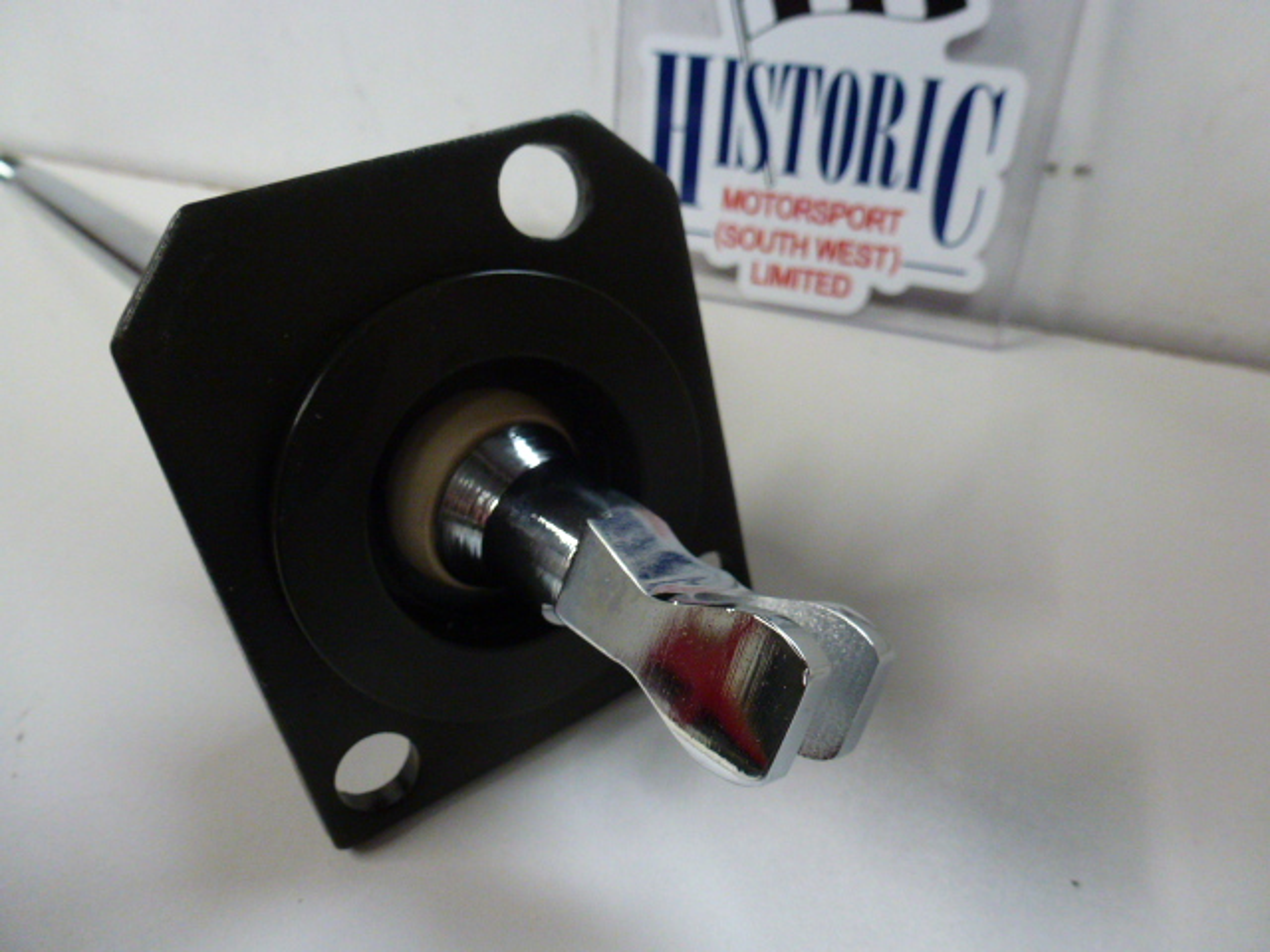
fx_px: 881
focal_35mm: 24
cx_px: 635
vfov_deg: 56.8
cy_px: 476
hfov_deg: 71.6
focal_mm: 4.3
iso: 400
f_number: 3.3
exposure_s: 1/50
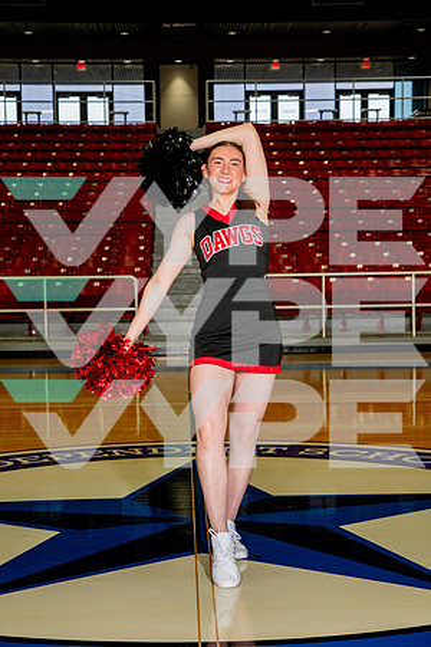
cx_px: 216
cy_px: 324
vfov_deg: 28.8
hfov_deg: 19.5
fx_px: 1257
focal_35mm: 70
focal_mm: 70
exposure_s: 1/320
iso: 800
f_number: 7.1
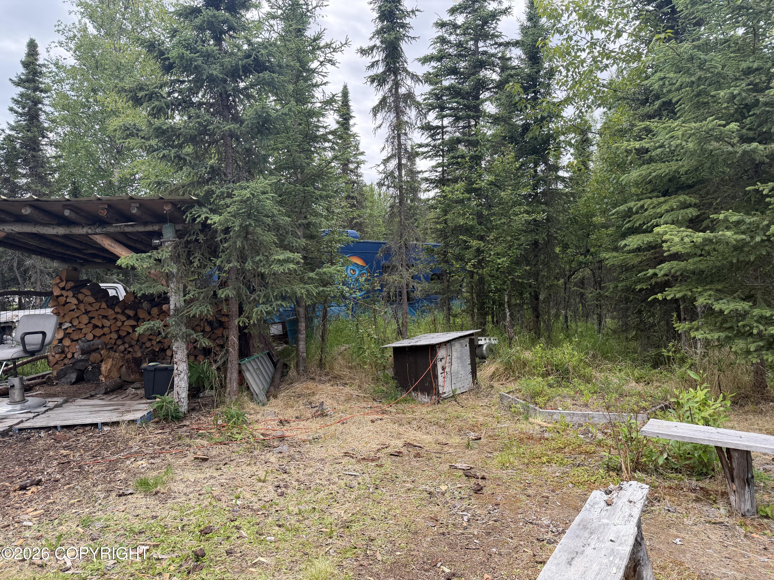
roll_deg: +1.4
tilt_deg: -1.8
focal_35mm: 24
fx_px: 537
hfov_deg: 71.6
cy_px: 290
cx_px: 387
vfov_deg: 56.8
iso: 100
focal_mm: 6.76
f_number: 1.78
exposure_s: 1/992
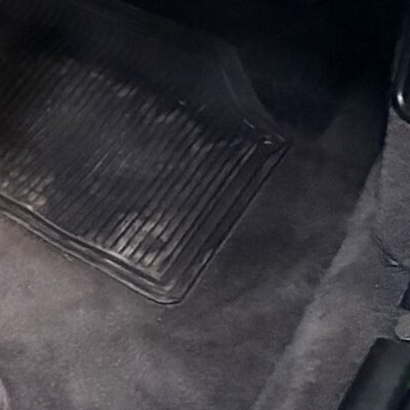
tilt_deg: -19.5
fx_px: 1796
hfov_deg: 11.8
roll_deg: +0.9
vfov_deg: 11.4
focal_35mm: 134
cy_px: -490
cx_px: -377
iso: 1000
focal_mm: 6.76
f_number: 1.78
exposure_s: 1/33
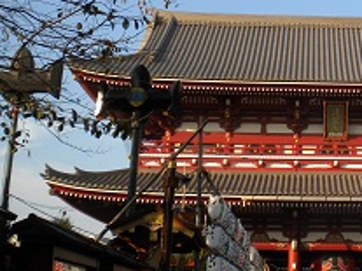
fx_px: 794
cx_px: 364
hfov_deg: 24.5
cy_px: 46
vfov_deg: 19.1
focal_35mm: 76
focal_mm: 6.3
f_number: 4.6
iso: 80
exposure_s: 1/330
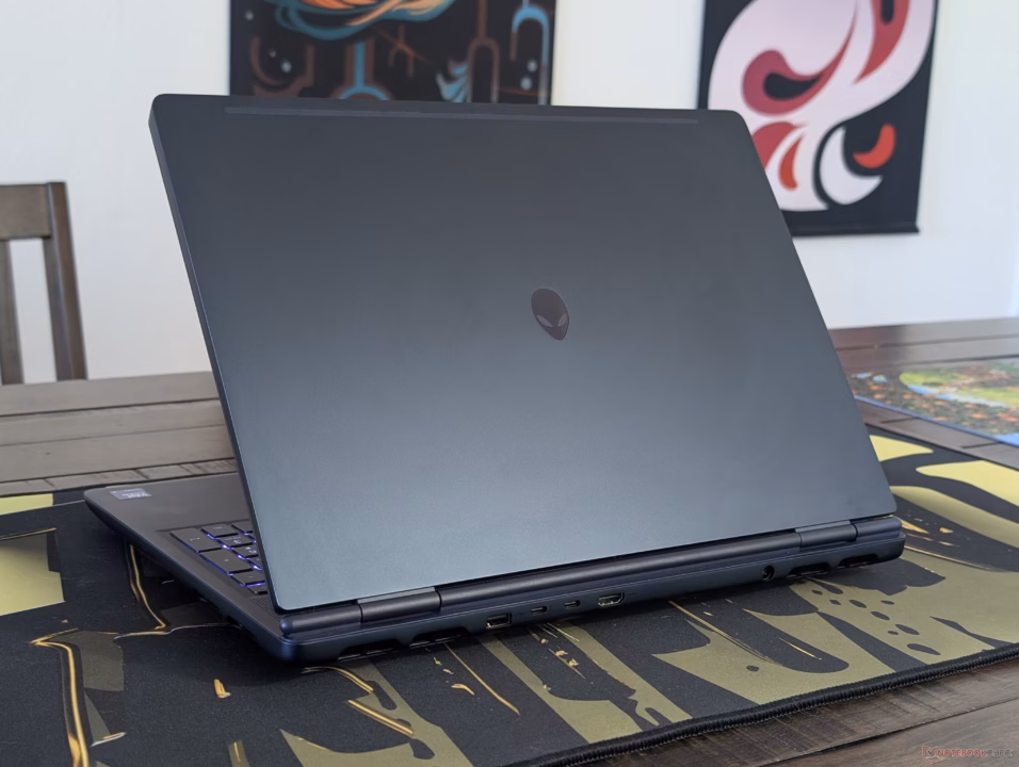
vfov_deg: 29.8
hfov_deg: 38.9
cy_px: 384
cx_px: 510
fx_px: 1445
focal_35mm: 49
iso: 77
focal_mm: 6.9
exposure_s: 1/24
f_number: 1.68
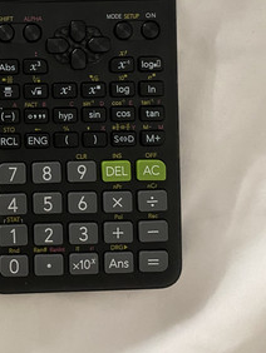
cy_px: 69
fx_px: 604
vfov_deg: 31.8
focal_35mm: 59
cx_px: -5
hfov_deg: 23.7
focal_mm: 4.25
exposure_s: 1/34
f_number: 1.8
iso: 500
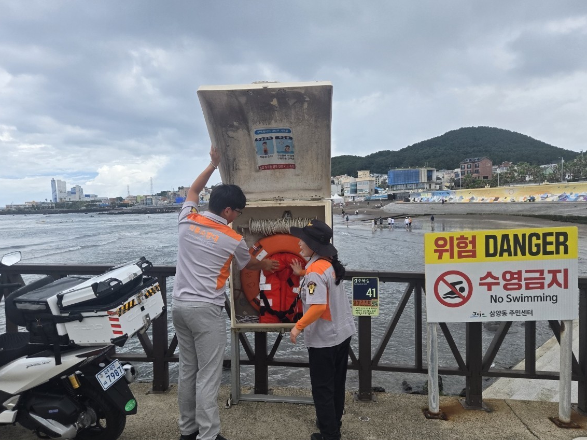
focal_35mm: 26
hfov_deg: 67.3
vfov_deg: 52.9
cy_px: 248
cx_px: 292
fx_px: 441
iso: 50
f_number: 1.8
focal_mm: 5.4
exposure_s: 1/3333
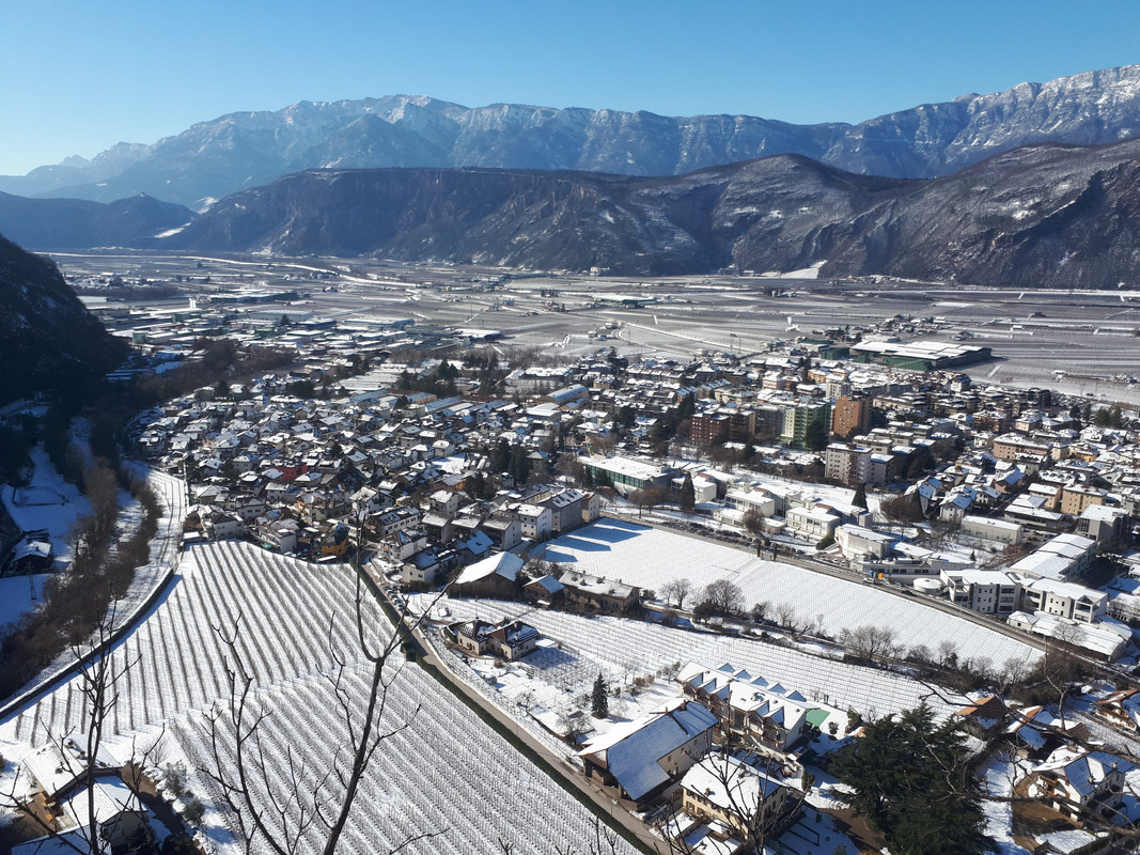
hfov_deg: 65.3
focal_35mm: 27
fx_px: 889
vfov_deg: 51.3
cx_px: 570
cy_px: 428
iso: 40
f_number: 1.9
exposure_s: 1/1580
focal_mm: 3.6
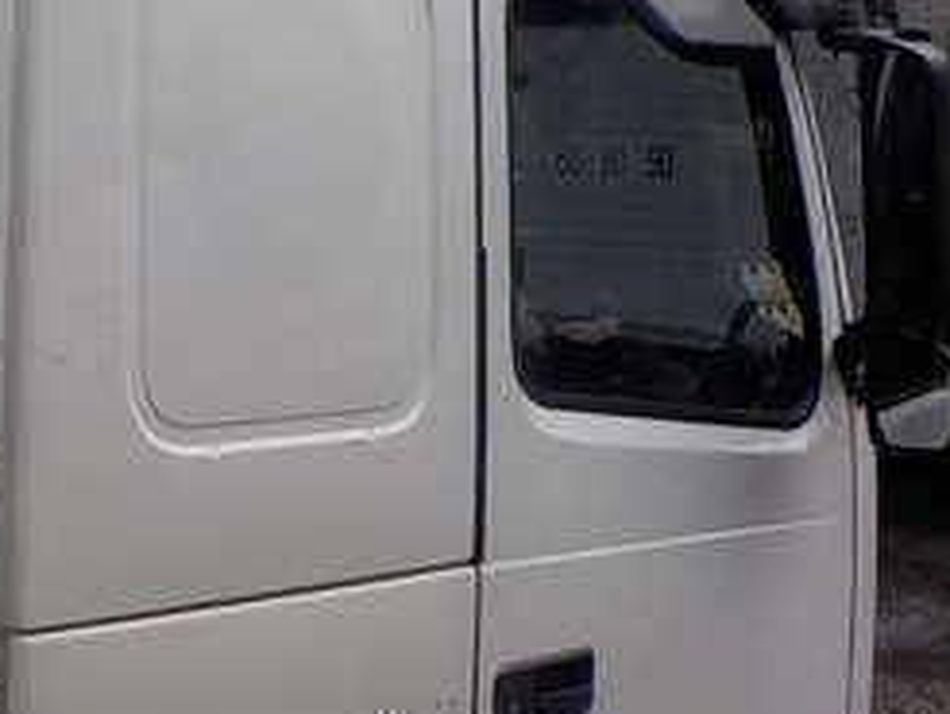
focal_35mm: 78
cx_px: 127
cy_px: 340
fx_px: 2143
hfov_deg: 24.4
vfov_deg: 18.9
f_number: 3.3
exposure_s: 1/60
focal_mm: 4.1
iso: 125
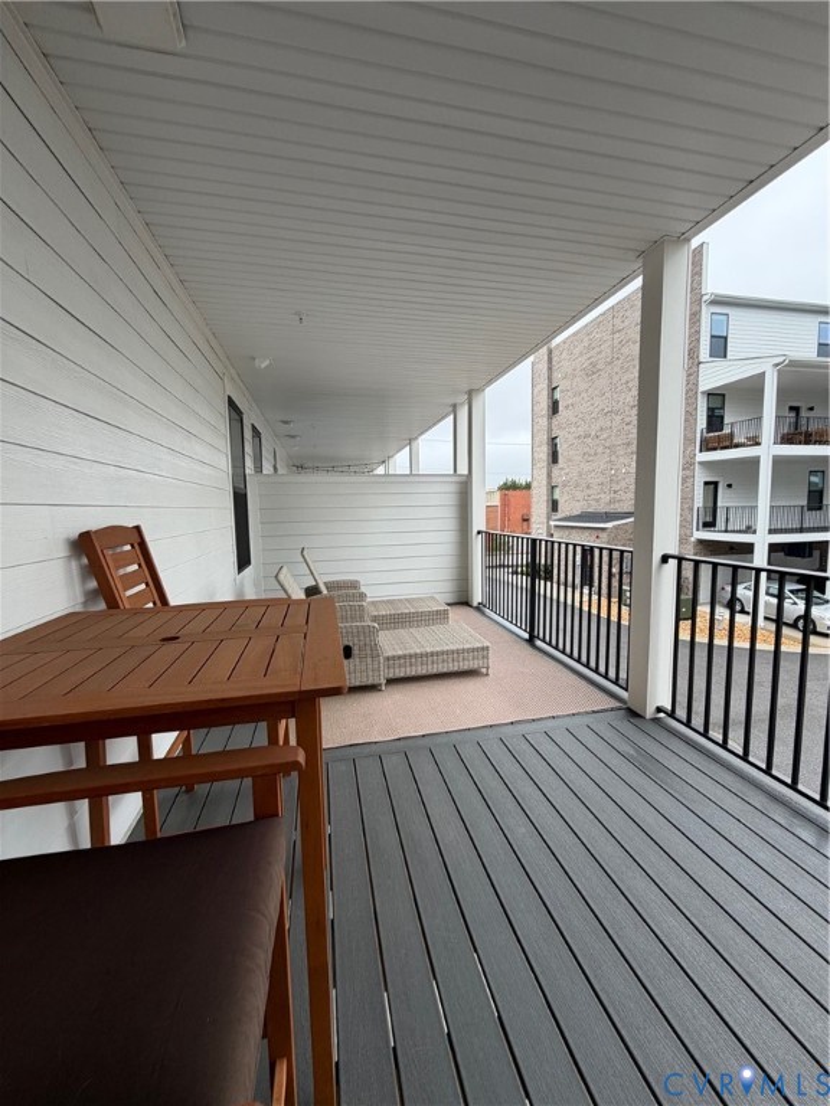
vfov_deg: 102.1
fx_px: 448
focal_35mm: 14
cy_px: 553
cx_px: 415
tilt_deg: -3.0
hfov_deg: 85.7
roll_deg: +0.8
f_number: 2.2
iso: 50
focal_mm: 2.22
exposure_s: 1/121
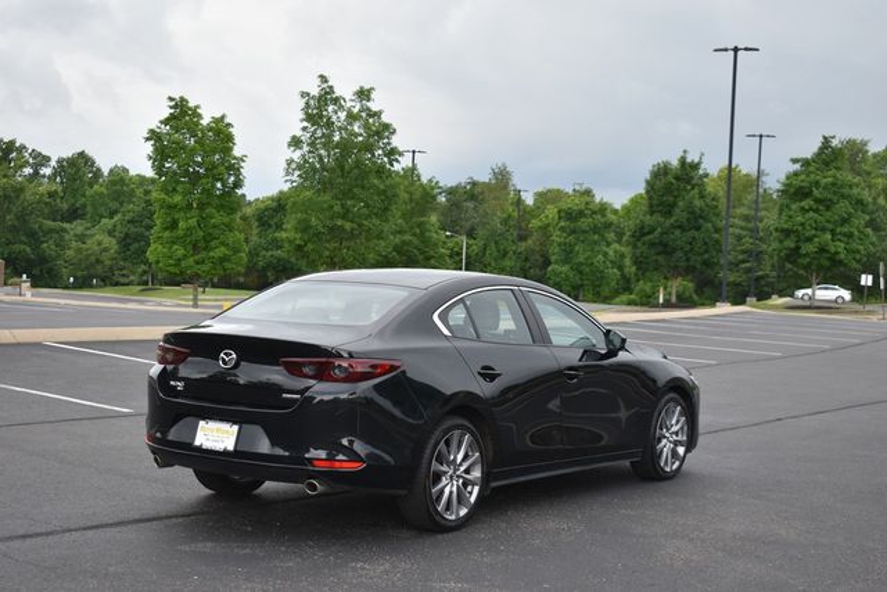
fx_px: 1405
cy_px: 296
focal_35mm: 57
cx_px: 444
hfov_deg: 35.0
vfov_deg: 23.8
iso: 400
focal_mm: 38
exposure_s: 1/250
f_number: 5.6
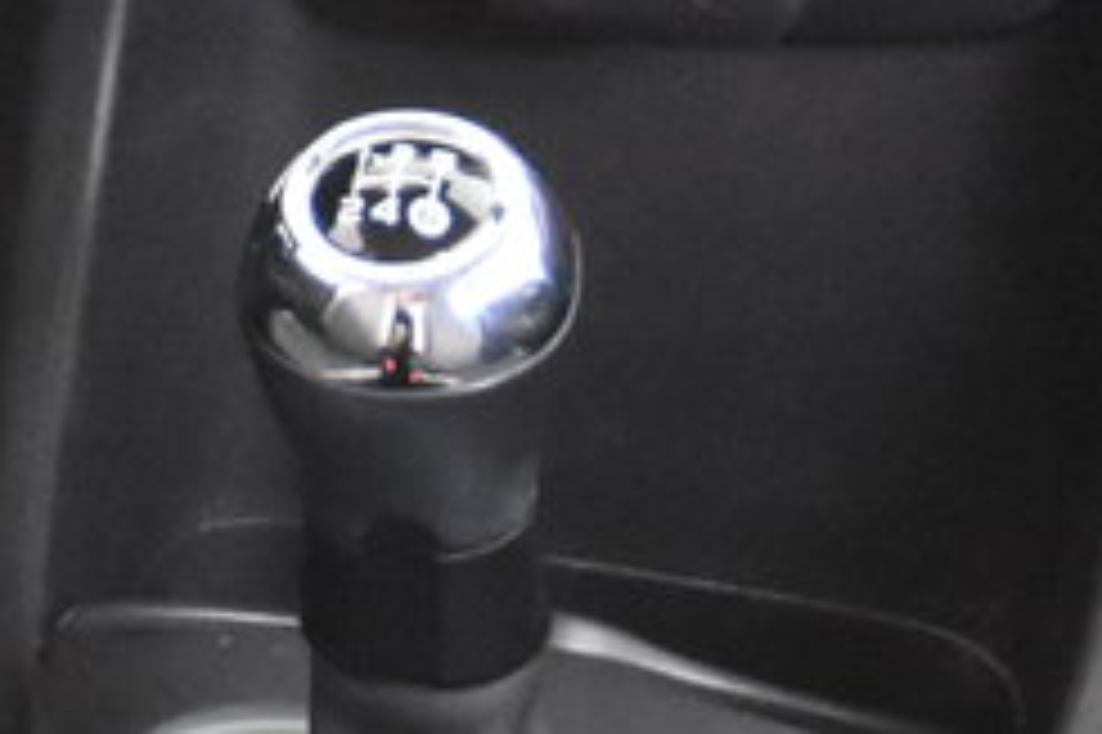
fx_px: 6240
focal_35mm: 204
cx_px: -918
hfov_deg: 9.6
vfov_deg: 6.5
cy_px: -718
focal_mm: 26
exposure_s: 1/40
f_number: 3.2
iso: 8000
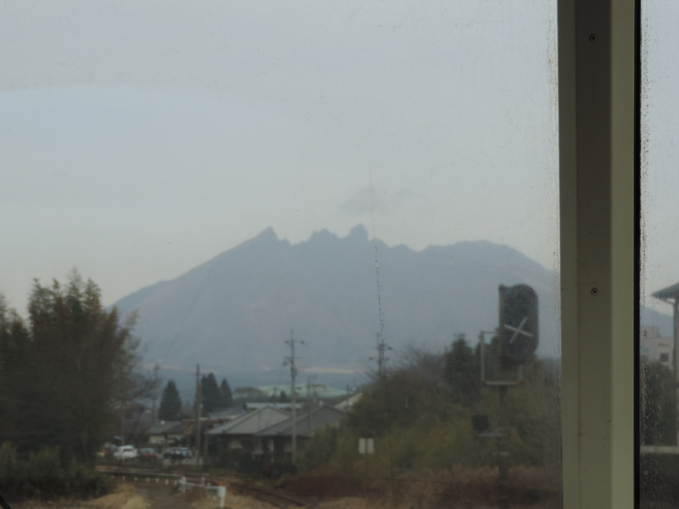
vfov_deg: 14.8
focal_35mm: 100
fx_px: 1962
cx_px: 340
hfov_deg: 19.6
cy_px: 254
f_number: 4.1
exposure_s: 1/400
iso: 80
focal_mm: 17.8
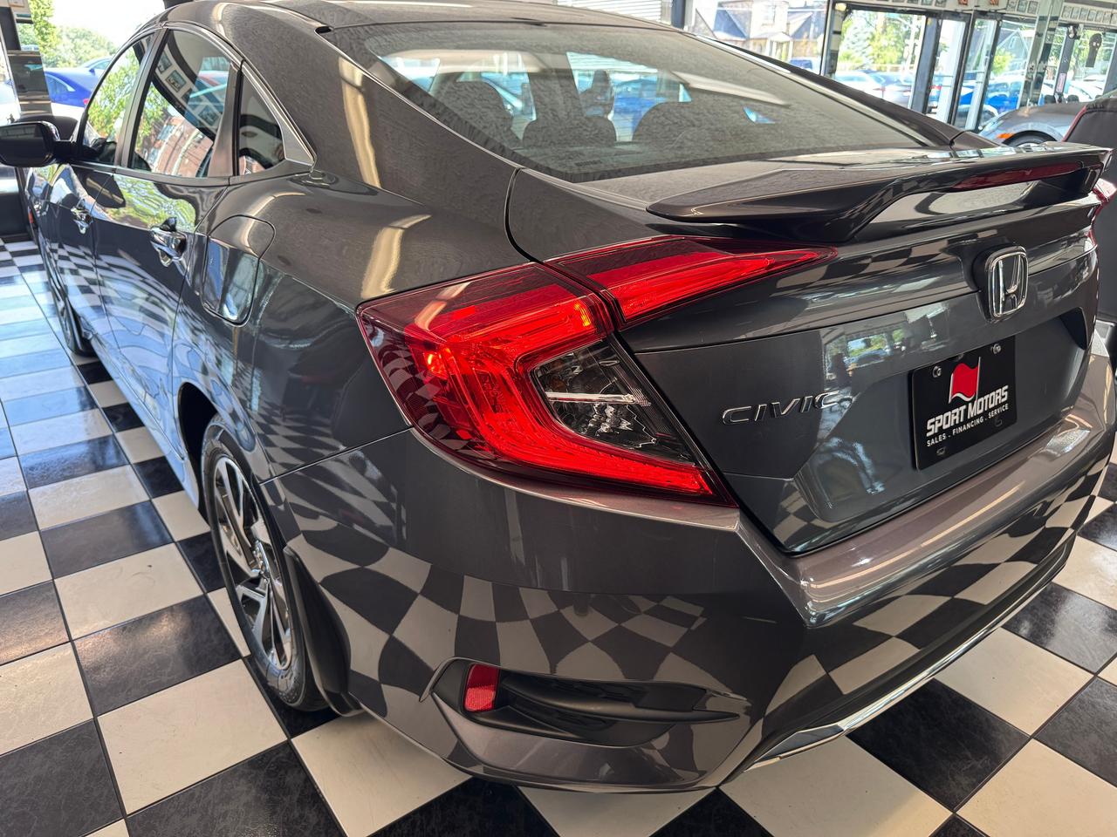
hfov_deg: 71.6
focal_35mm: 24
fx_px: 774
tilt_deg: -24.2
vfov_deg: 56.8
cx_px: 558
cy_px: 418
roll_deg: -1.2
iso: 160
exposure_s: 1/120
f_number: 1.78
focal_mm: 6.76
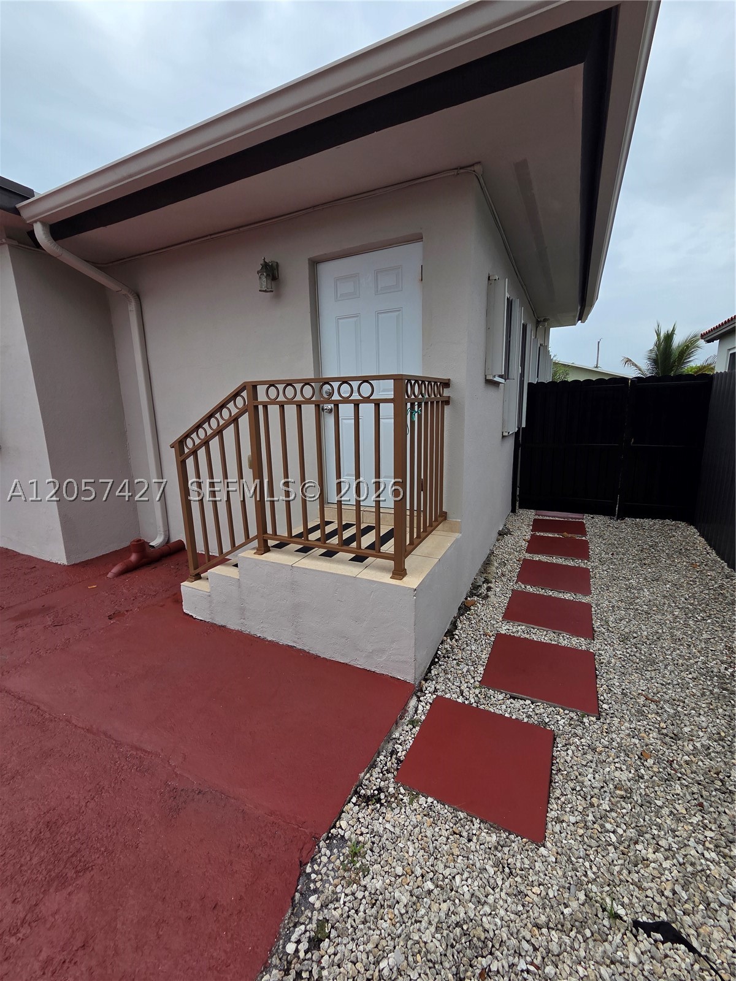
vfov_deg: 106.2
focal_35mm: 13
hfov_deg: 89.9
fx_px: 369
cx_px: 368
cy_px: 490
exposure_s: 1/2157
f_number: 2.2
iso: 50
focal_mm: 2.2
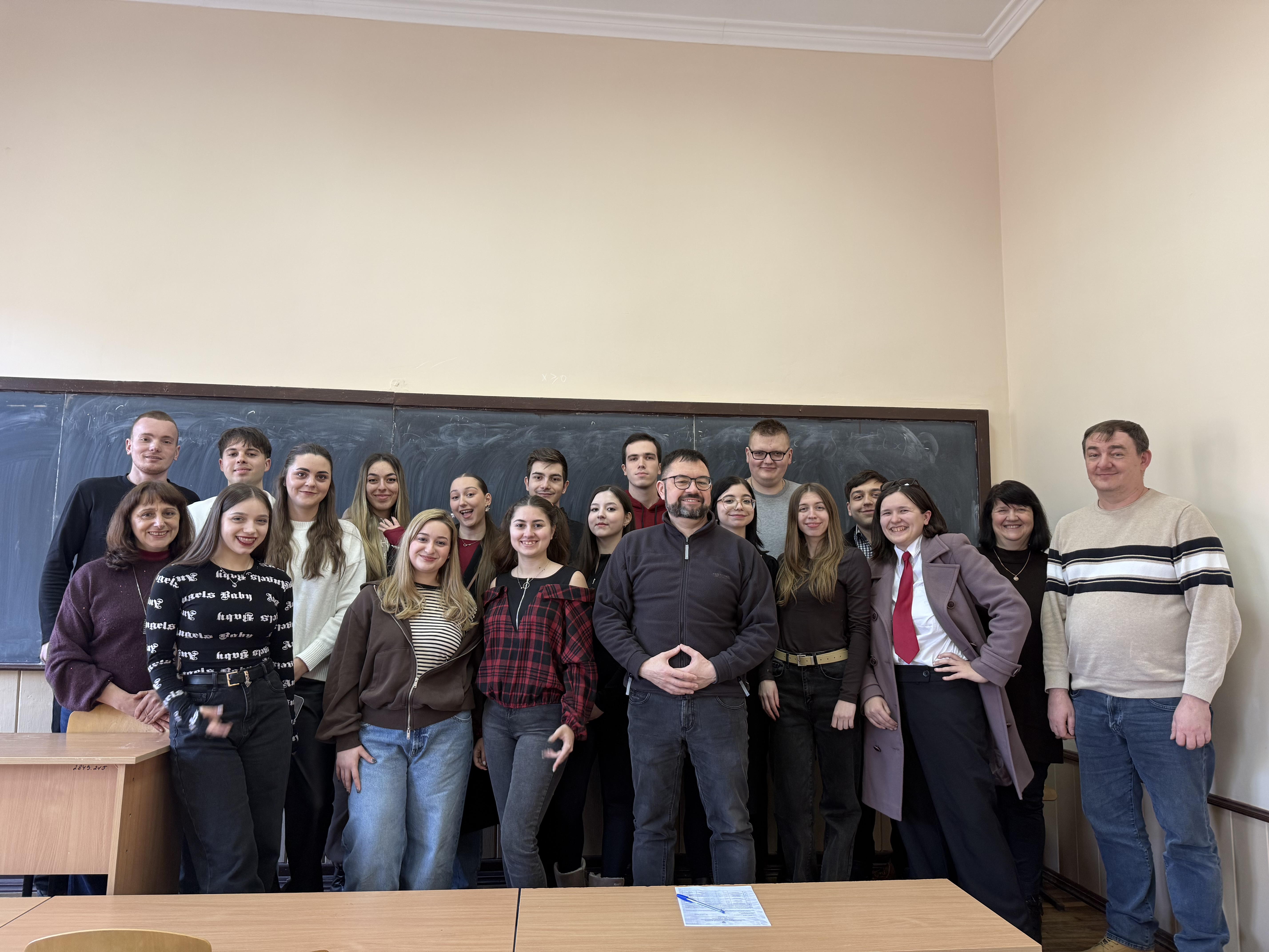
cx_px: 634
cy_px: 476
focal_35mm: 24
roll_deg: -0.6
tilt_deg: +7.6
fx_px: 880
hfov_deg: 71.6
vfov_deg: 56.8
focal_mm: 6.76
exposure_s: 1/50
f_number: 1.78
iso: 125
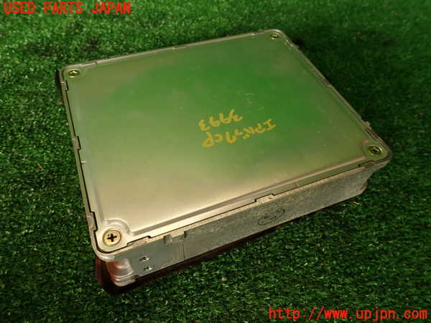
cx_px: 216
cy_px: 162
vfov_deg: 54.9
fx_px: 311
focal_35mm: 25
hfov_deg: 69.4
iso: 100
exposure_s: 1/100
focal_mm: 4.5
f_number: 2.8
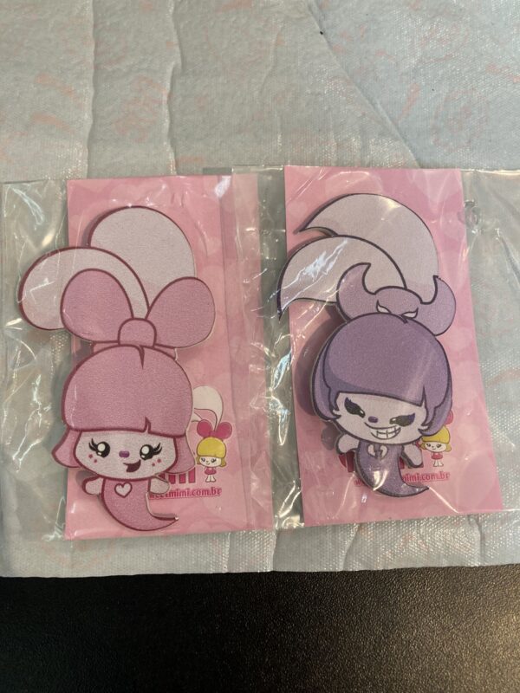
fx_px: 561
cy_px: 346
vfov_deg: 63.4
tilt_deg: -79.5
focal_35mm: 28
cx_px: 260
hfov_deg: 49.7
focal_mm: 3.99
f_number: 1.8
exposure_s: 1/60
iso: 125
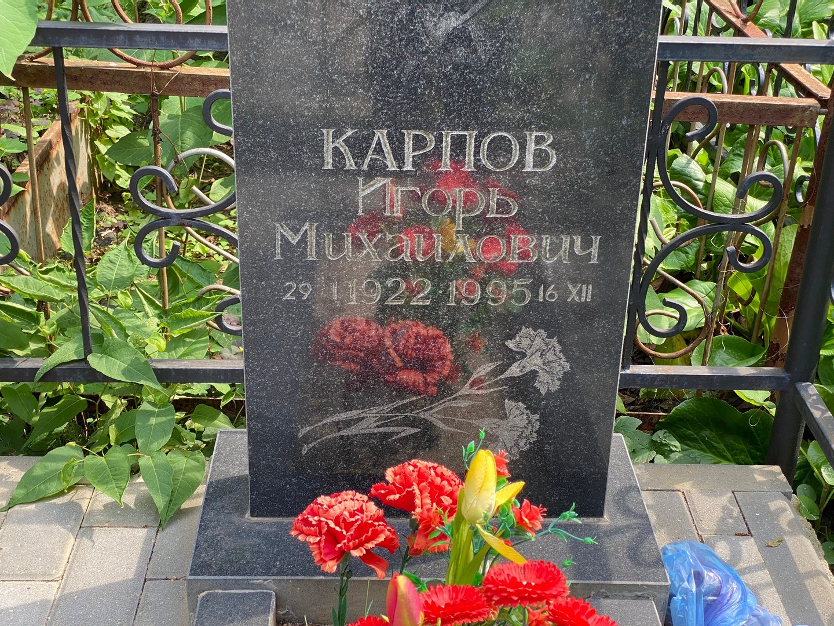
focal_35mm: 52
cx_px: 417
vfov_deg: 28.0
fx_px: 1253
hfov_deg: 36.8
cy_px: 313
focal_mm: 6
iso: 20
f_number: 2
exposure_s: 1/131
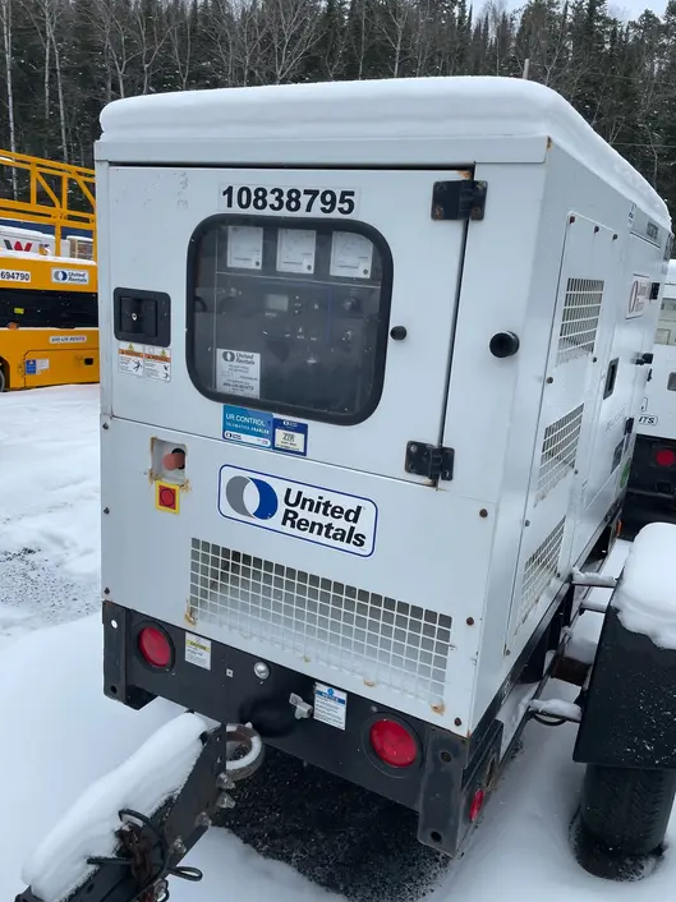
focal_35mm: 27
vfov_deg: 65.3
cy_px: 452
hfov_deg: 51.3
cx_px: 336
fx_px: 703
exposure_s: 1/1092
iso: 32
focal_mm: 4.2
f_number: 1.6
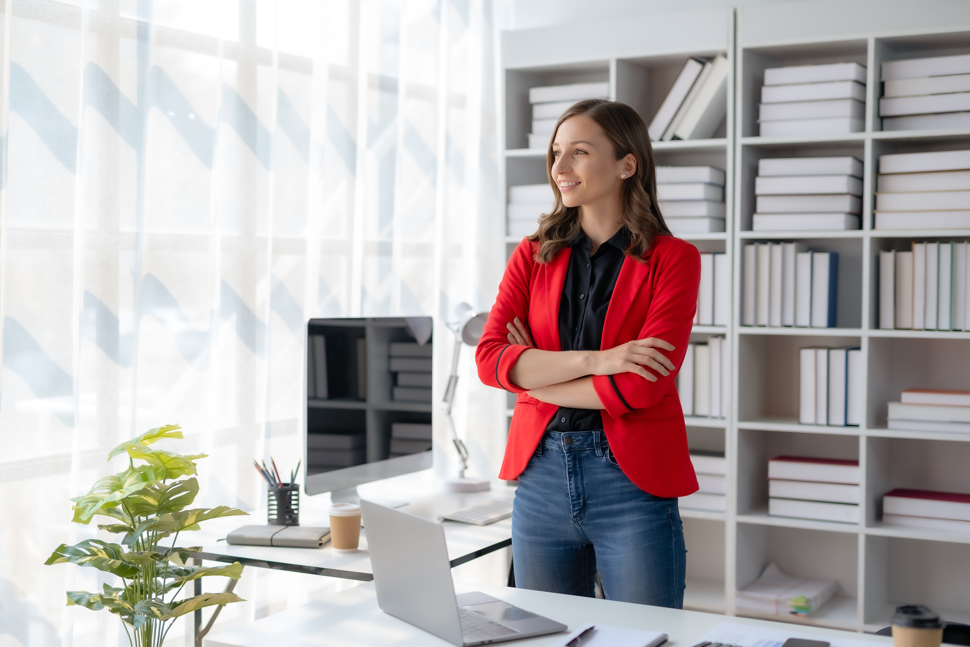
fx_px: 1347
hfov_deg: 39.6
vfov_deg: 27.0
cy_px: 324
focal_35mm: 50
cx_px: 485
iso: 200
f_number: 2
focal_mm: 50
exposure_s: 1/800
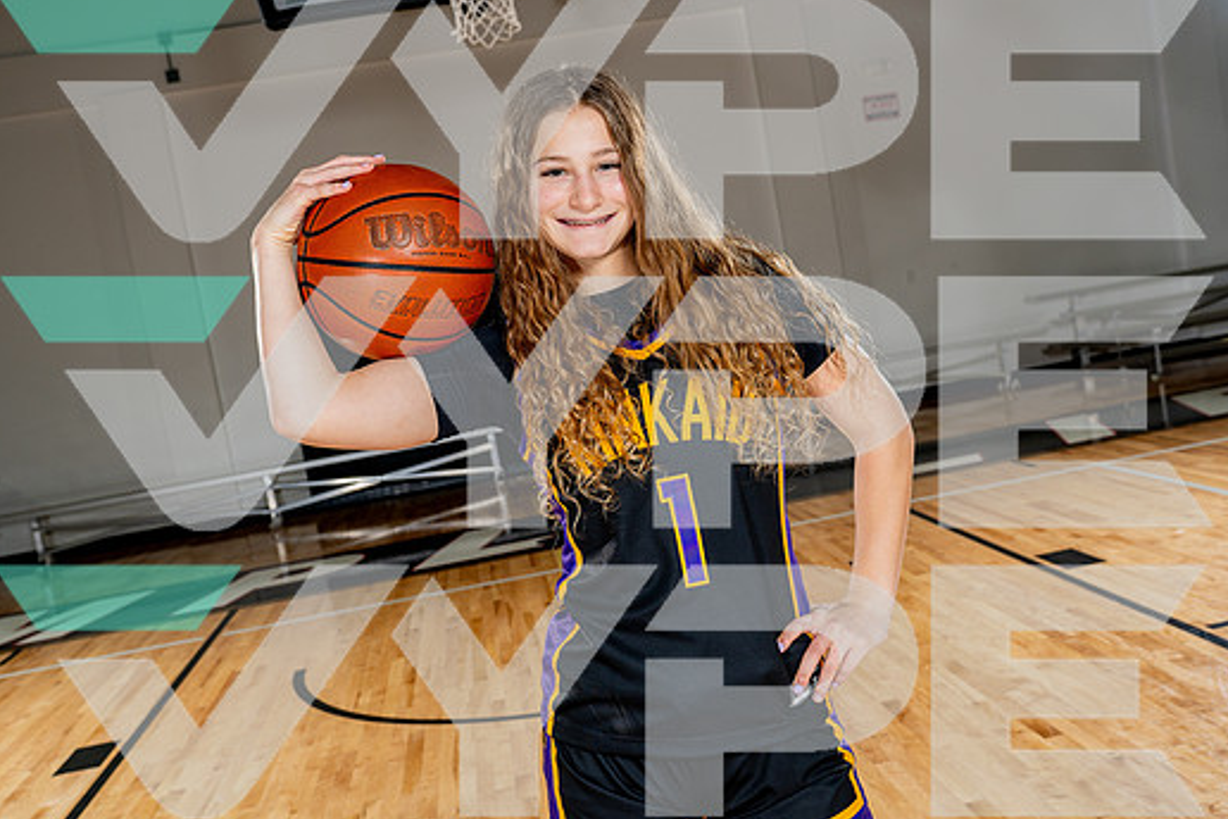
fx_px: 1228
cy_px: 404
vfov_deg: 36.9
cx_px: 607
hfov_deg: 53.1
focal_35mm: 36
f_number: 5.6
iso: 200
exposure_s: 1/250
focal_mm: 32
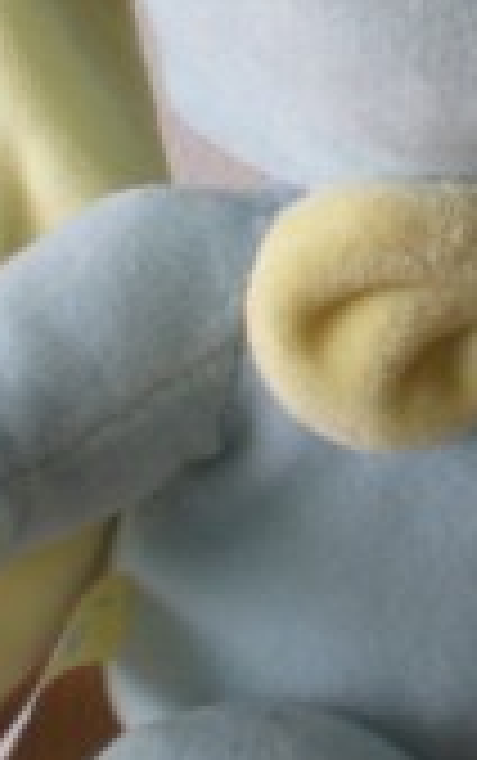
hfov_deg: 10.4
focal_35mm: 124
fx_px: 2573
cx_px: 598
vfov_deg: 16.7
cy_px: 180
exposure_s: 1/62.2
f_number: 3.1
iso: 155
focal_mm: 6.3
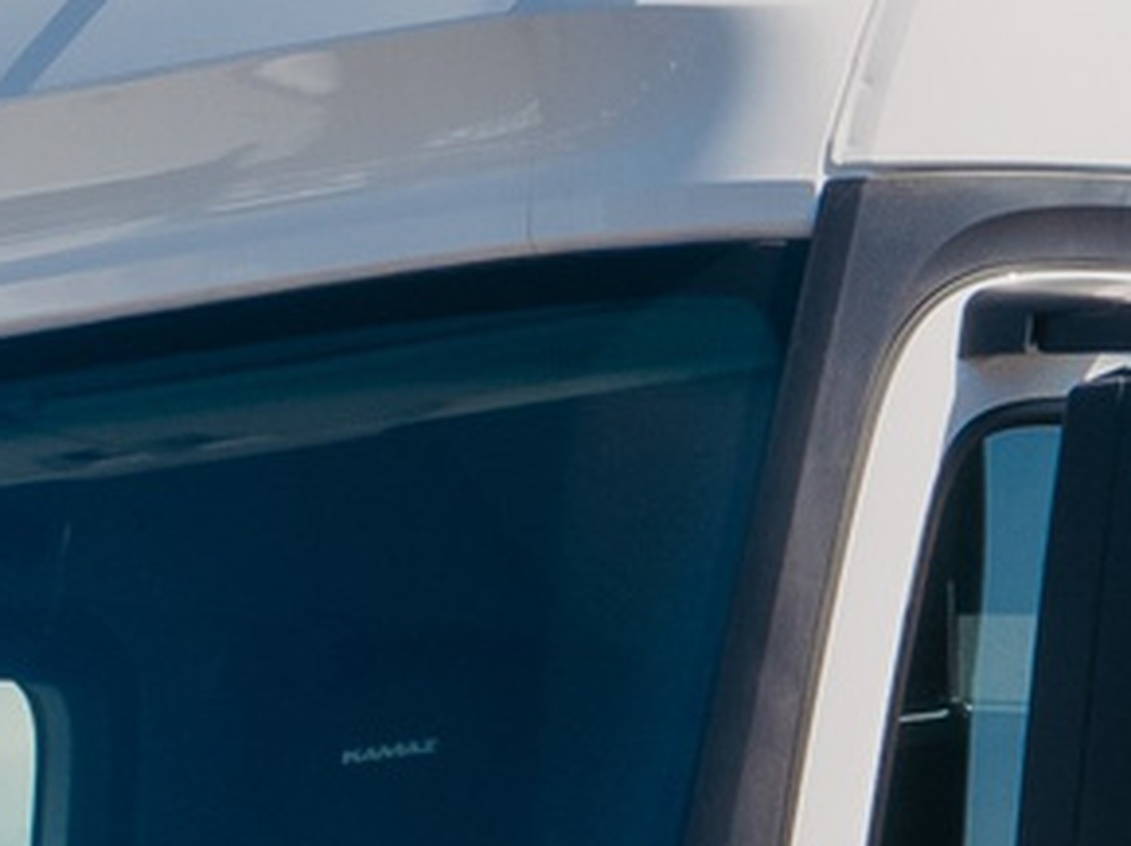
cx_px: -491
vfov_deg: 4.0
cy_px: 1643
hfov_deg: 5.4
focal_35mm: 365
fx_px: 11916
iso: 160
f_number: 14
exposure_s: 1/125
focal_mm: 43
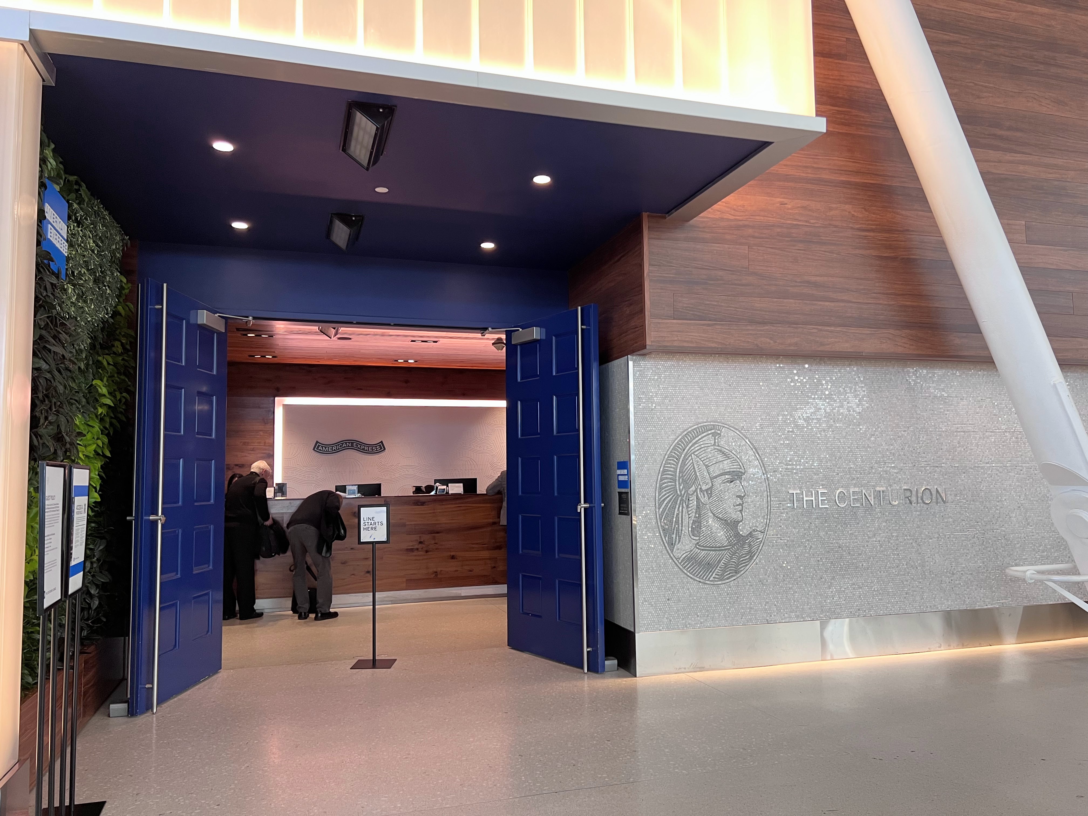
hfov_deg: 67.3
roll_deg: +1.4
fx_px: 817
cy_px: 408
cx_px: 544
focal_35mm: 26
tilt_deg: +5.3
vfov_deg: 53.1
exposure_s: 1/60
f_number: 1.5
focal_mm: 5.7
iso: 125
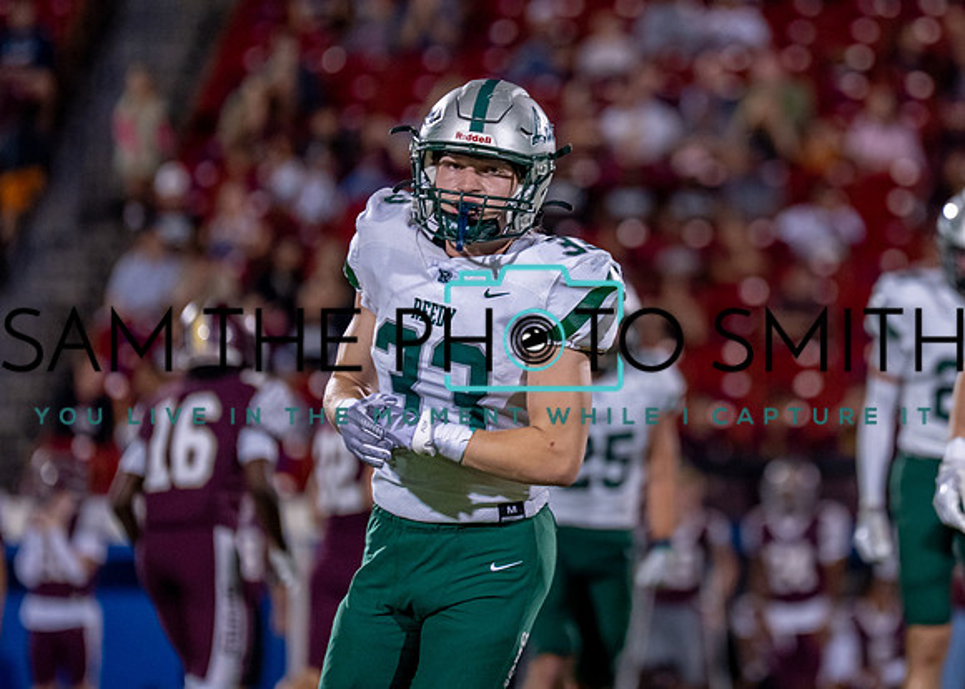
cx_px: 675
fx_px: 9856
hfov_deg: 5.6
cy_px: 270
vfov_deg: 4.0
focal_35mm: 360
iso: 1600
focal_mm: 200
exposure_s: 1/1000
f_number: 2.8
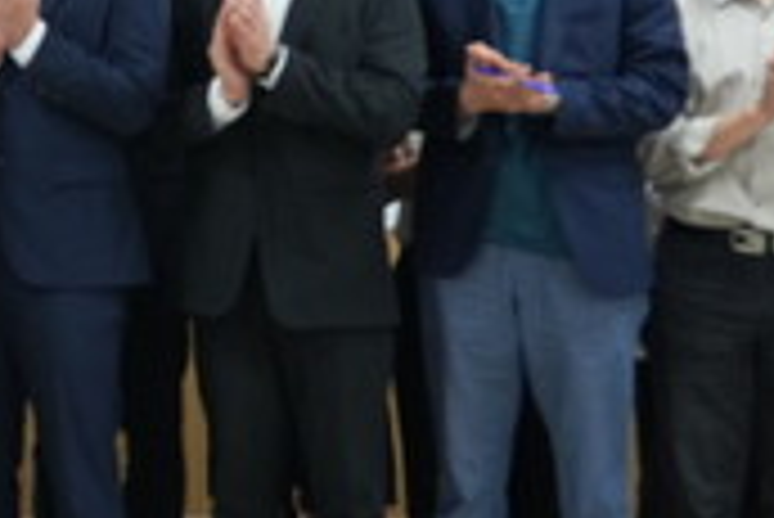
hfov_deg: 20.0
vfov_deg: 15.4
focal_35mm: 87
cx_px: -410
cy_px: -7
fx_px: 1872
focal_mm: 25
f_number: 4
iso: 1250
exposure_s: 1/200
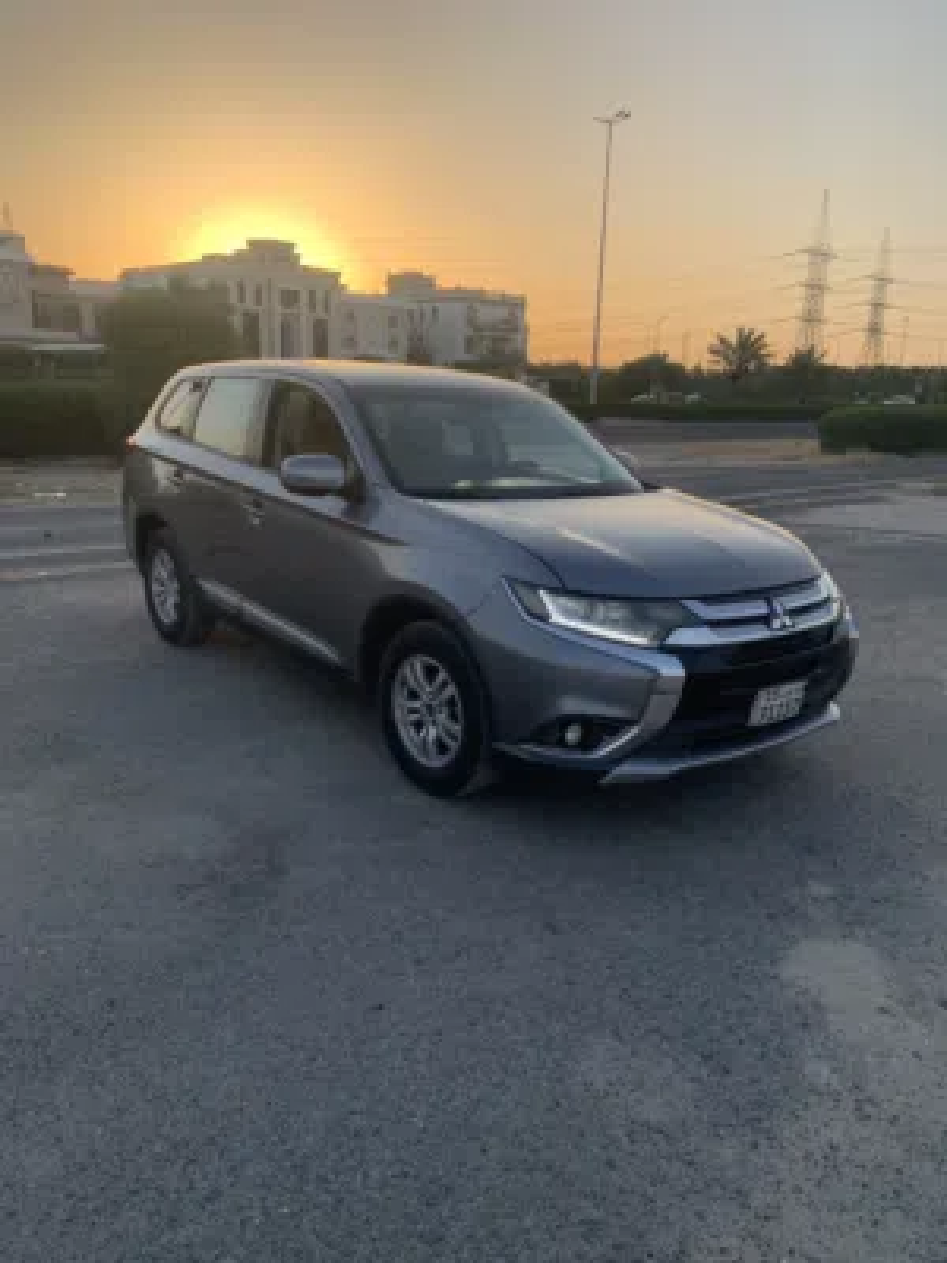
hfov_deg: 53.1
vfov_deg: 67.3
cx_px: 474
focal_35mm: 26
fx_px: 948
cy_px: 632
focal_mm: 4.25
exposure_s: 1/783
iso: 25
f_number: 1.8
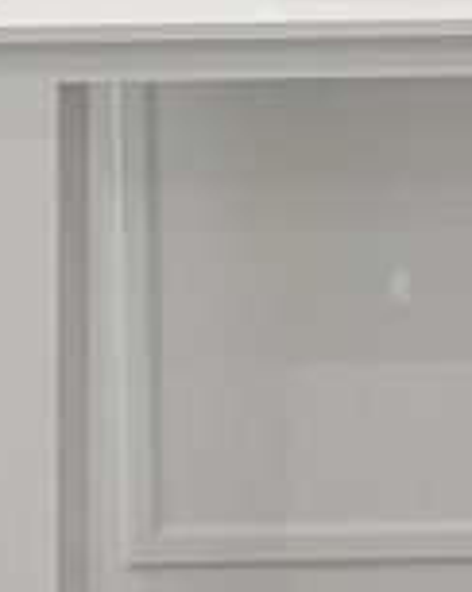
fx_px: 2747
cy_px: -263
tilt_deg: -2.7
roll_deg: +0.1
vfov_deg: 11.8
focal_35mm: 157
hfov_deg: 9.4
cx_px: 843
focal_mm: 6.76
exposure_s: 1/120
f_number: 1.78
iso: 80
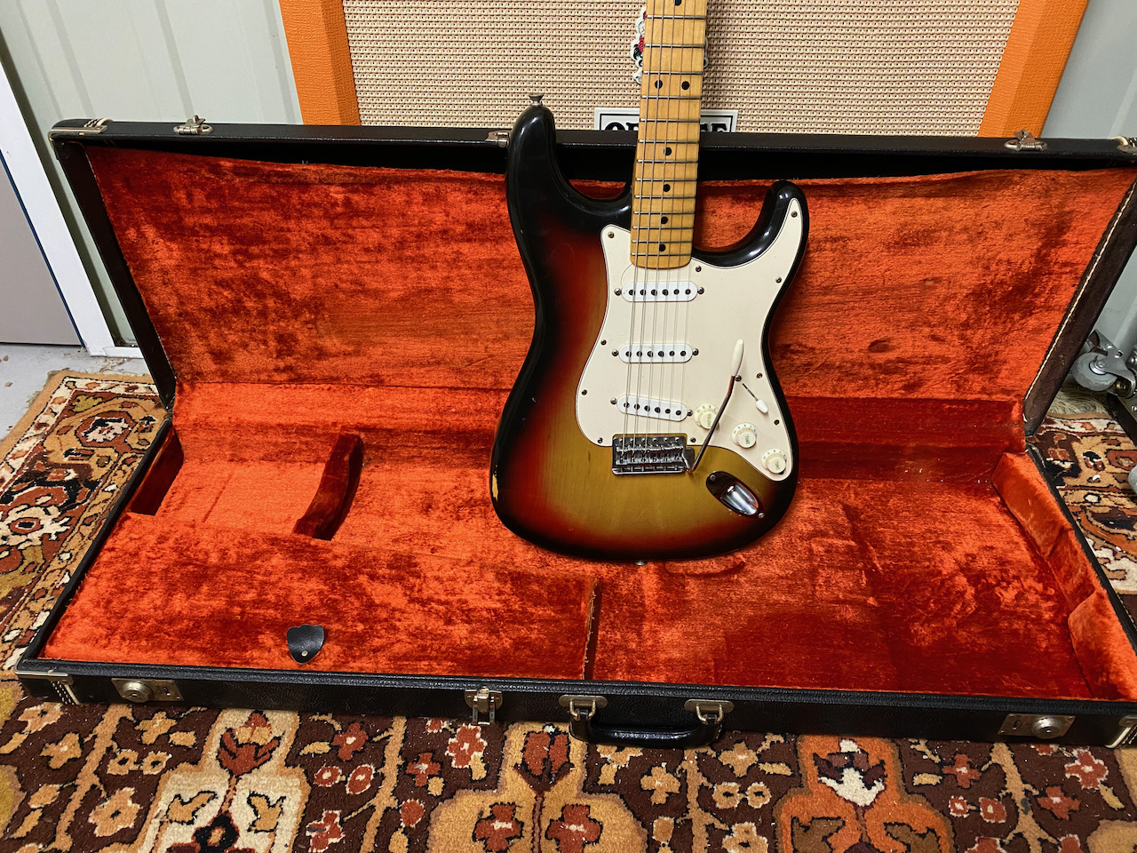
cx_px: 568
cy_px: 426
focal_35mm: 26
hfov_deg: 67.3
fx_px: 854
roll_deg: -0.2
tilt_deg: -40.9
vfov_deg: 53.1
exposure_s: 1/33
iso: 400
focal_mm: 4.25
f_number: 1.8
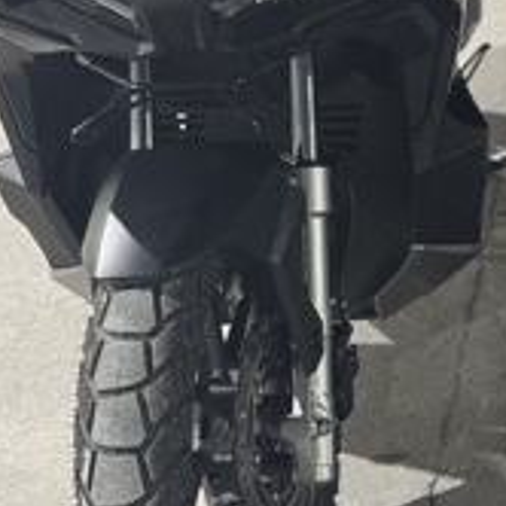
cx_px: 698
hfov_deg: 13.1
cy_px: 14
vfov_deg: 13.5
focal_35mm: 128
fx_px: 2117
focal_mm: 6.86
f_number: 1.78
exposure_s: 1/33
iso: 500
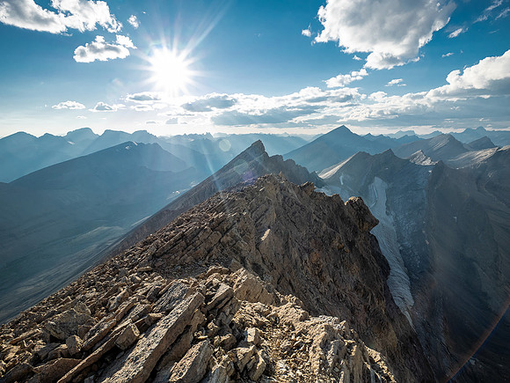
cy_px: 192
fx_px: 265
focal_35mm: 18
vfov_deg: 71.6
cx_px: 255
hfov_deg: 87.8
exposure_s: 1/125
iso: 200
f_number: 8
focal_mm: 9
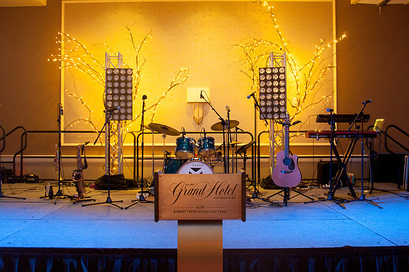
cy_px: 136
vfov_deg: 36.8
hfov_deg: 53.2
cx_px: 204
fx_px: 408
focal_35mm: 36
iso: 1000
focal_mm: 24
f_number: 3.5
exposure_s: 1/30
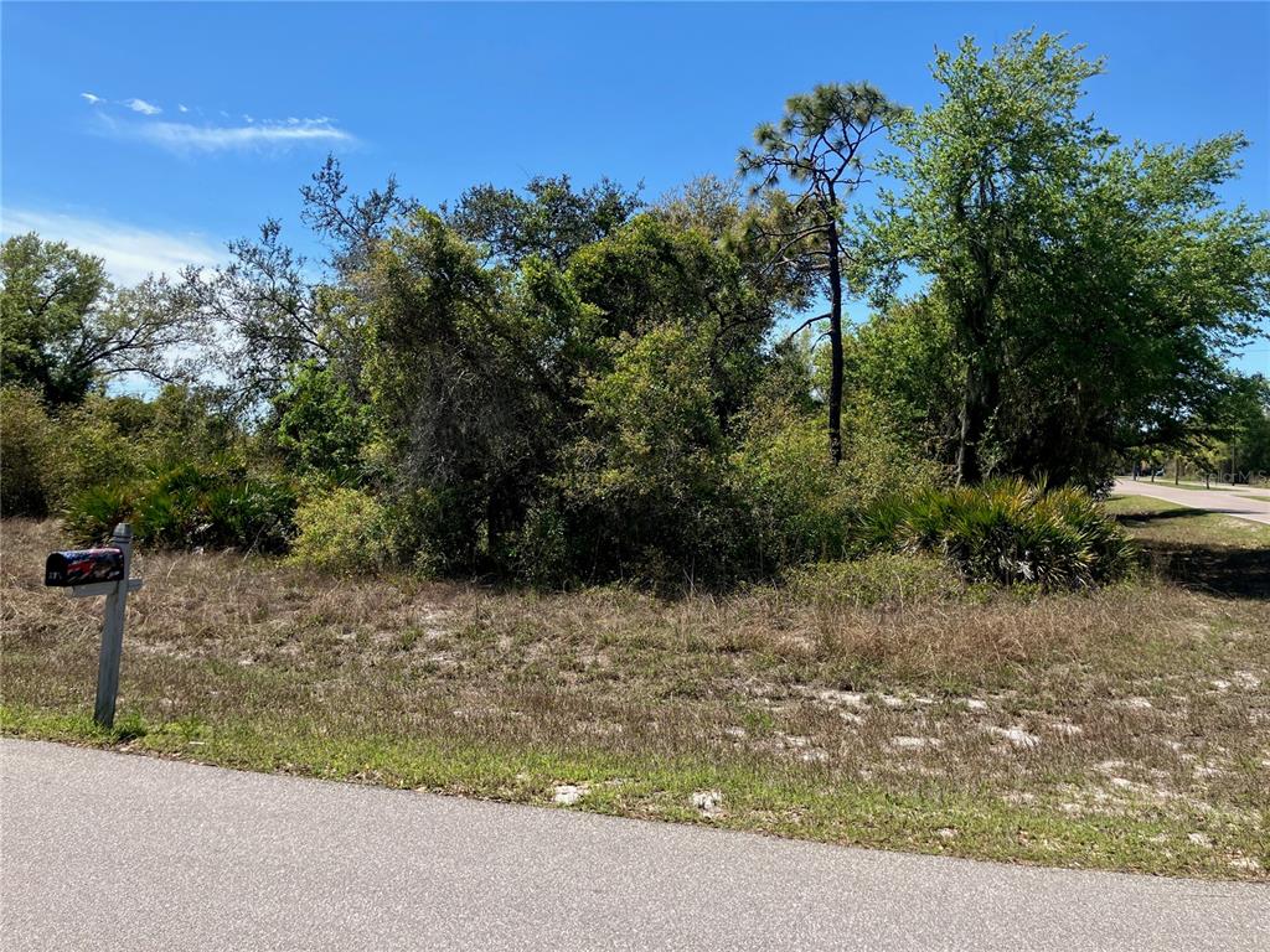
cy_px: 476
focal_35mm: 28
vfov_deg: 49.7
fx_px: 1027
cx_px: 635
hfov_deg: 63.4
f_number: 1.8
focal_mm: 3.99
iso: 32
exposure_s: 1/1473
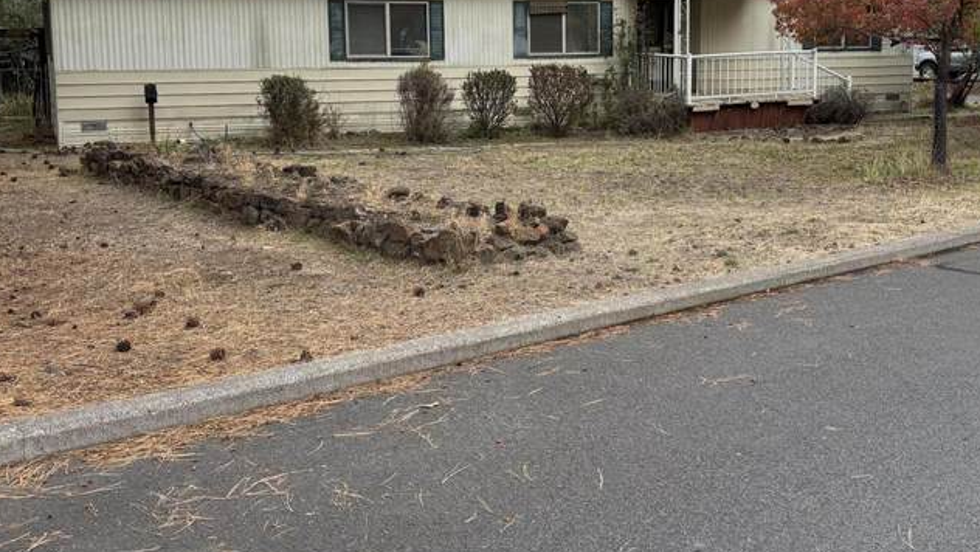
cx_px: 543
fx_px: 1118
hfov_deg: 47.3
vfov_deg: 27.5
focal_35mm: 43
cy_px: 177
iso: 50
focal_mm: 5.96
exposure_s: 1/865
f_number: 1.6
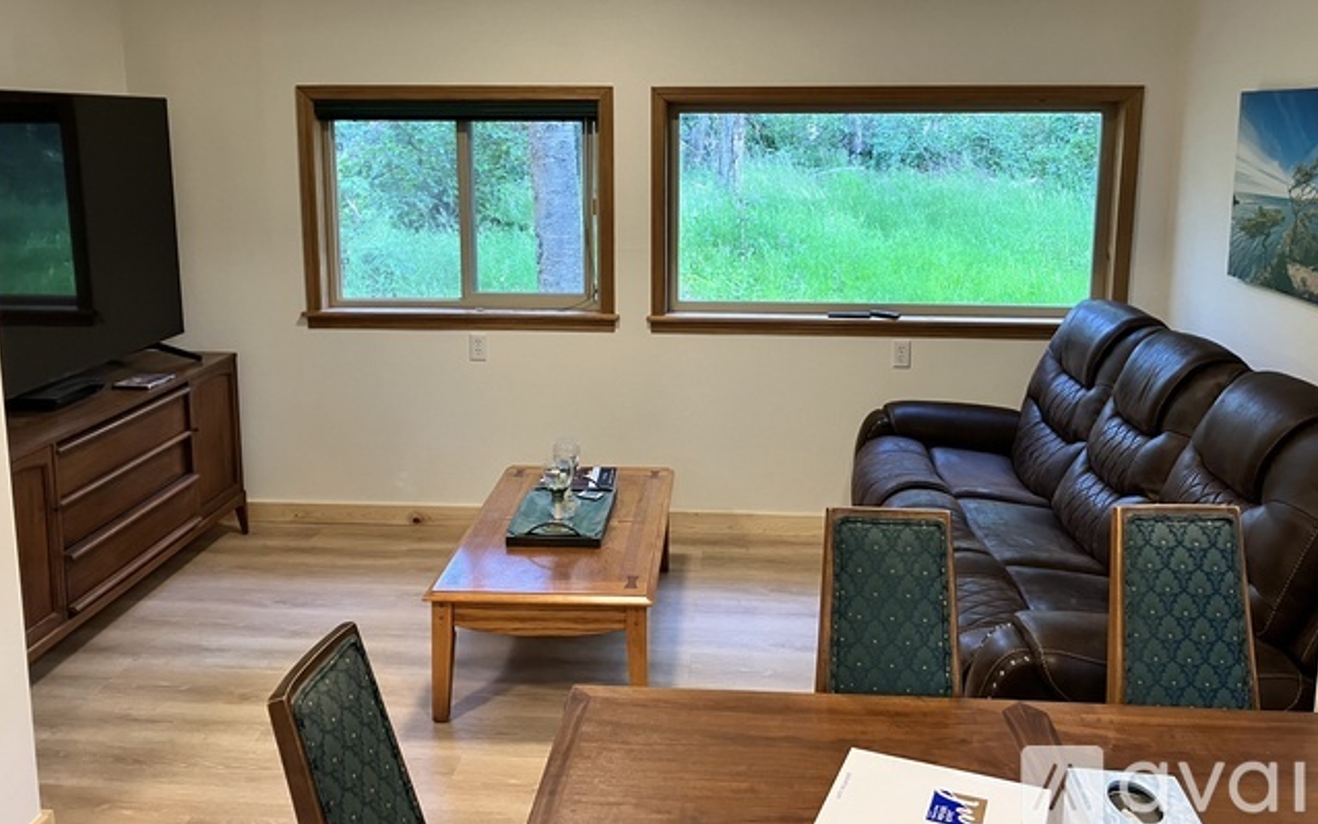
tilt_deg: -8.8
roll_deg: -0.9
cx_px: 666
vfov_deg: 40.4
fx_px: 1114
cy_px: 312
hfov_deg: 61.2
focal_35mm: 31
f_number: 1.8
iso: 100
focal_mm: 3.99
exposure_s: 1/60
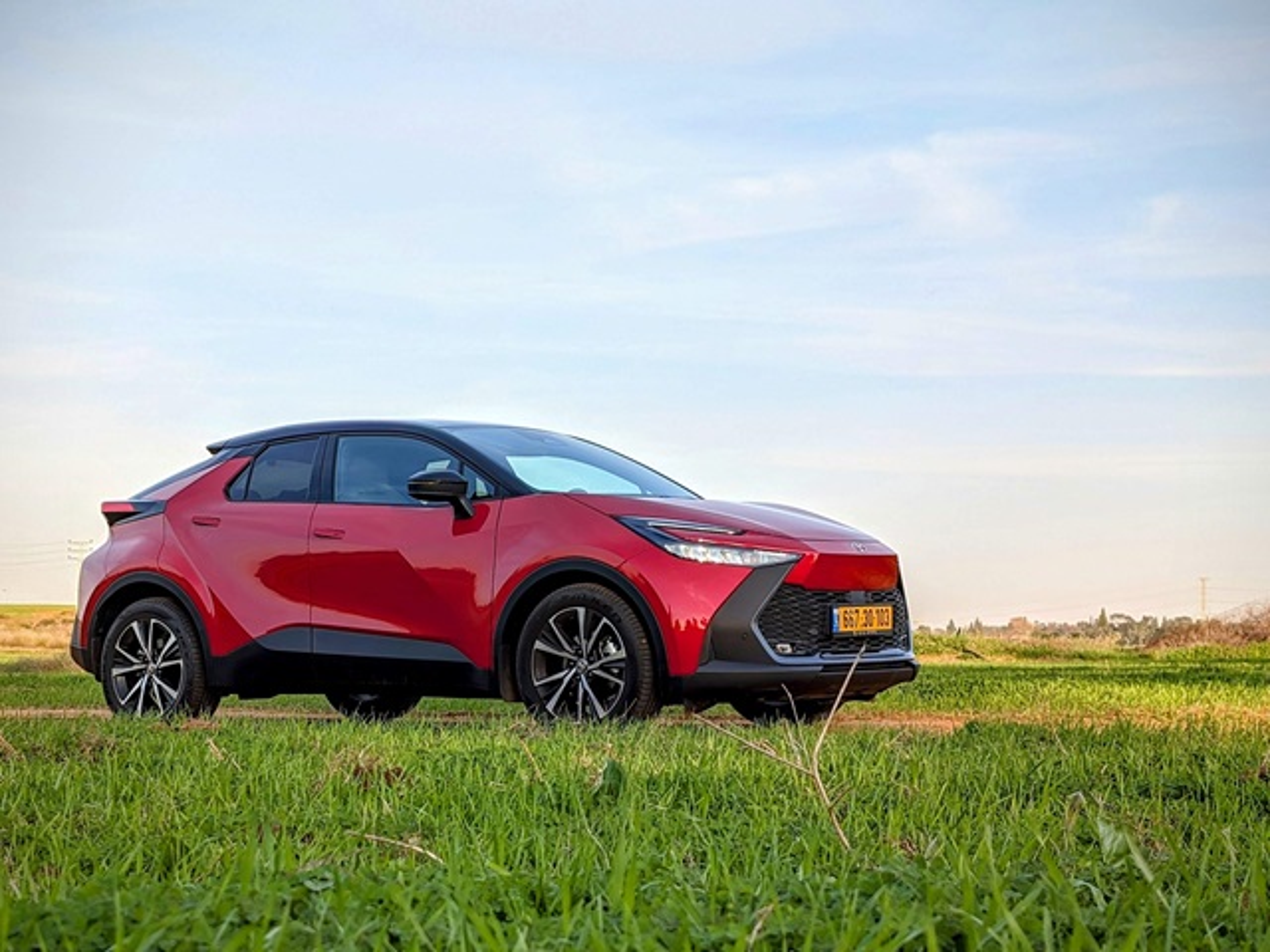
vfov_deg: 29.7
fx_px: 1798
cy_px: 476
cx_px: 635
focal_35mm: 49
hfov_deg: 38.9
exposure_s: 1/560
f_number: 1.68
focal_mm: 6.9
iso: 33
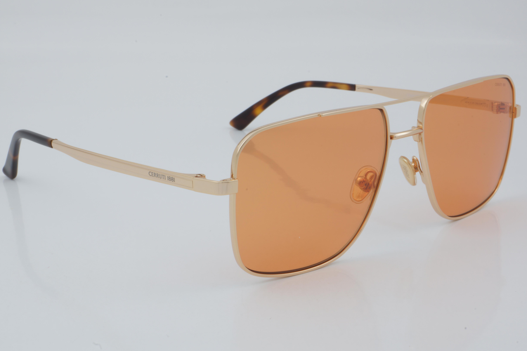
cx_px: 264
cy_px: 176
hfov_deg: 27.0
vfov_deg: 18.2
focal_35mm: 75
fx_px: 1098
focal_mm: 50
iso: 100
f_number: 32
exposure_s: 1/3
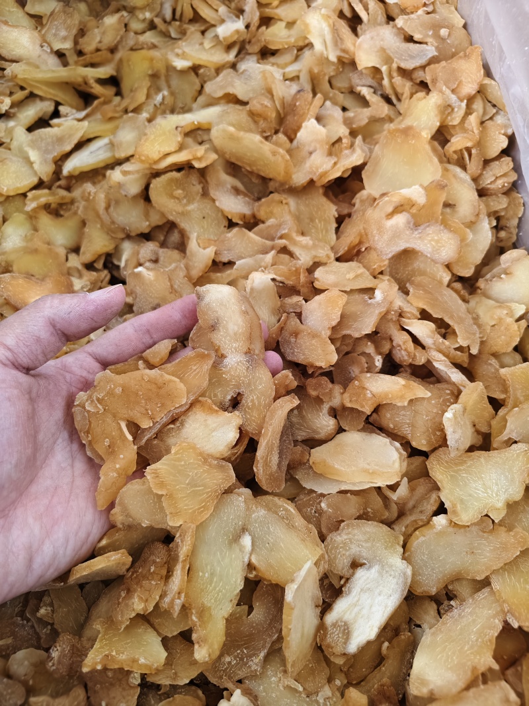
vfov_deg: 73.9
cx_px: 264
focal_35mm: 23
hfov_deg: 58.9
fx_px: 469
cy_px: 353
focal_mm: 5.56
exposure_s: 1/100
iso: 1940
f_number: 1.88
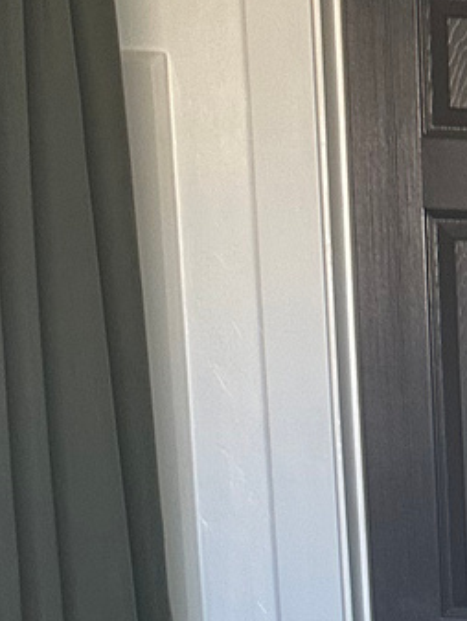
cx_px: 1022
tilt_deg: -13.5
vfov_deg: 17.0
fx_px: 1958
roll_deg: -2.6
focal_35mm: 109
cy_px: 812
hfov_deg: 11.7
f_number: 1.78
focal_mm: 6.86
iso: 250
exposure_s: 1/85
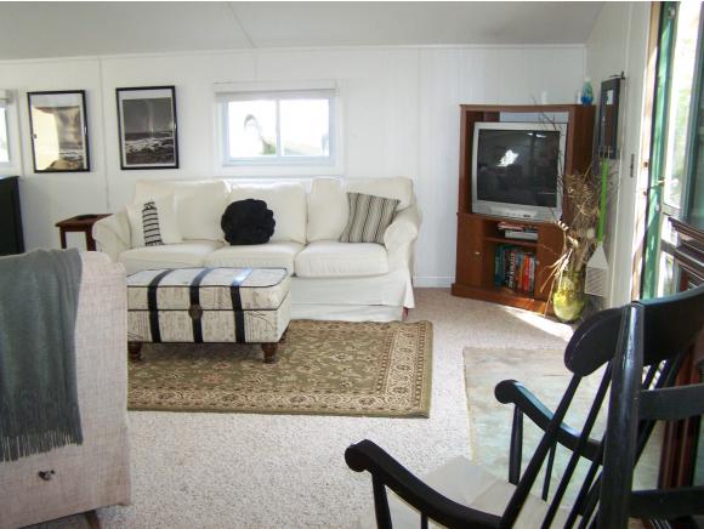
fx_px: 773
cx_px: 352
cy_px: 264
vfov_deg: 37.8
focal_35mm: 38
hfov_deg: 48.9
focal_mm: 6.3
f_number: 2.8
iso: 160
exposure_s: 1/60
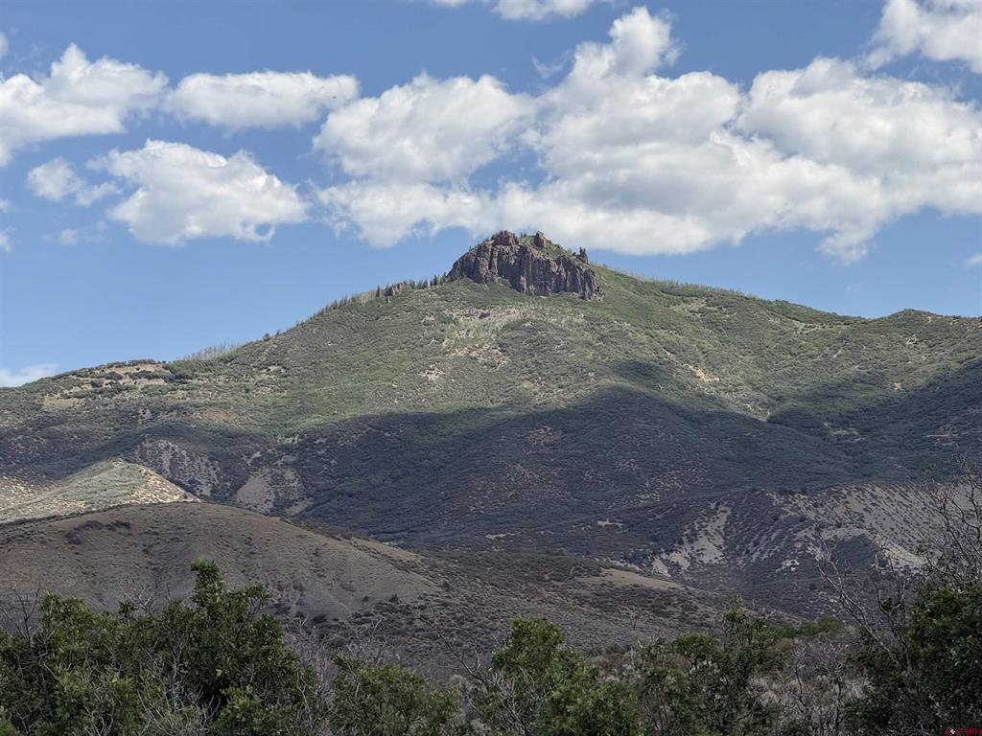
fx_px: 3404
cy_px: 368
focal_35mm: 120
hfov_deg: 16.4
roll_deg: +0.3
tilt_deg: +5.2
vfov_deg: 12.3
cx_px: 491
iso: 50
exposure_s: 1/1650
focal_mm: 15.66
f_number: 2.8
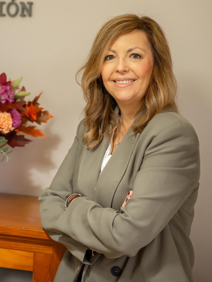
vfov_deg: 34.9
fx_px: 449
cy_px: 153
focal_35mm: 55
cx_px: 107
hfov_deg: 26.6
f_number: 2.2
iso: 1600
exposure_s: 1/250
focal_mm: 50
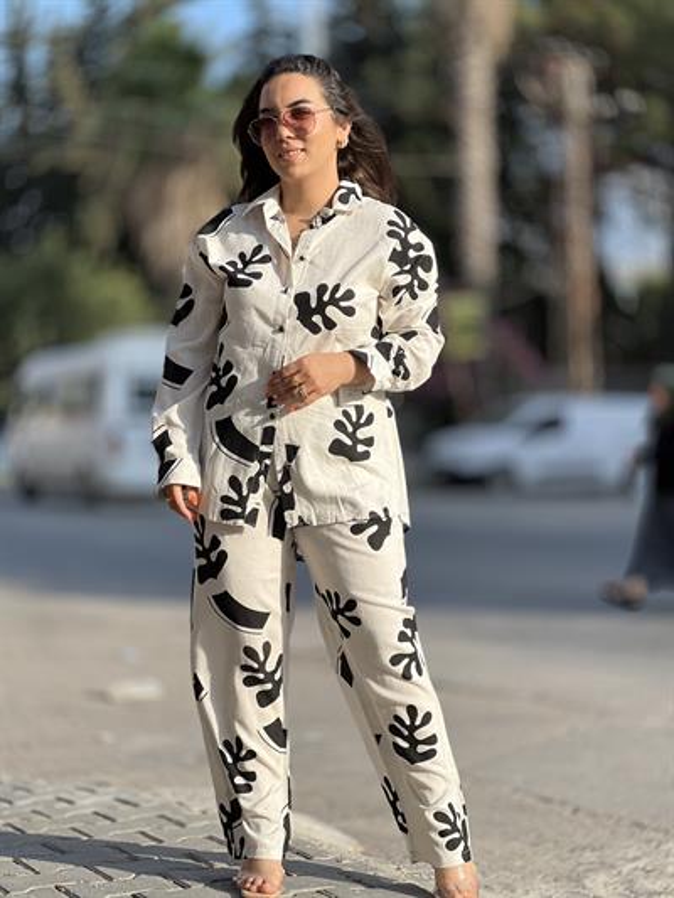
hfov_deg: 19.1
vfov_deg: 25.3
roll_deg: +0.4
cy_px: 449
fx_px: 1998
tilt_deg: +1.1
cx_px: 337
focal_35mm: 77
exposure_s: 1/469
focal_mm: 9
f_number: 2.8
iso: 32
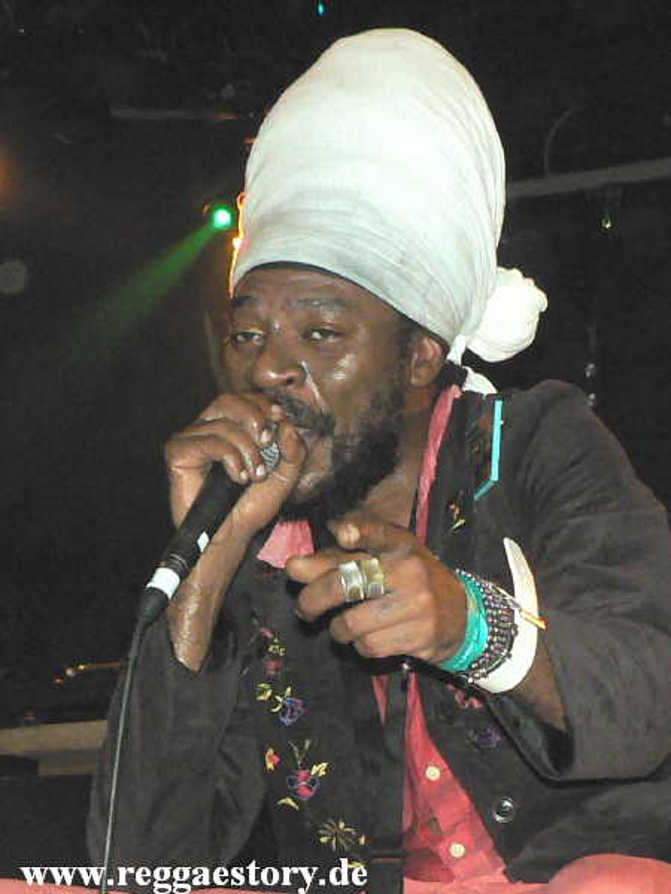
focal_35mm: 52
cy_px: 447
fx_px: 1344
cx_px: 336
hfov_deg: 28.0
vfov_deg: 36.8
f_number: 2.8
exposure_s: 1/60
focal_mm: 8.9
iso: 400
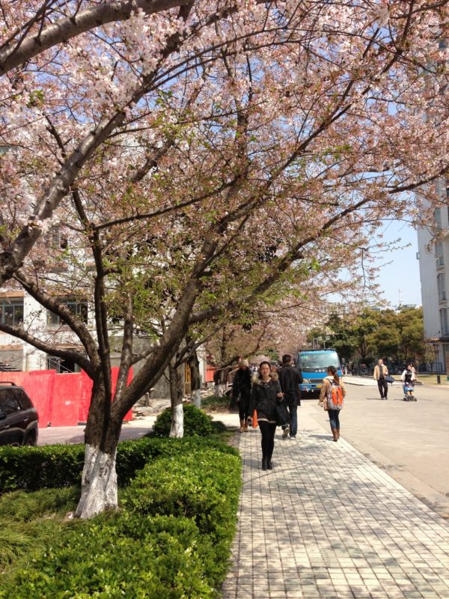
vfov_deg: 55.4
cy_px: 300
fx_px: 571
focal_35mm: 33
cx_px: 224
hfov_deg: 42.9
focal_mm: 4.13
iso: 50
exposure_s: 1/1022
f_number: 2.4
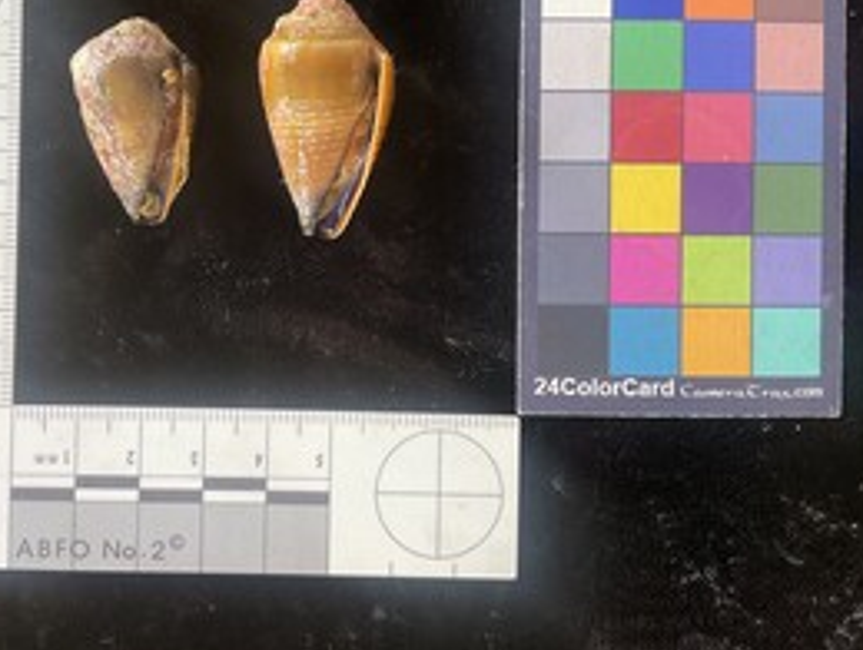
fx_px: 974
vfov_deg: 36.7
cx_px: 322
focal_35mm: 39
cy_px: 240
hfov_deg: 47.3
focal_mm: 3
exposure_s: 1/60
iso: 40
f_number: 1.8
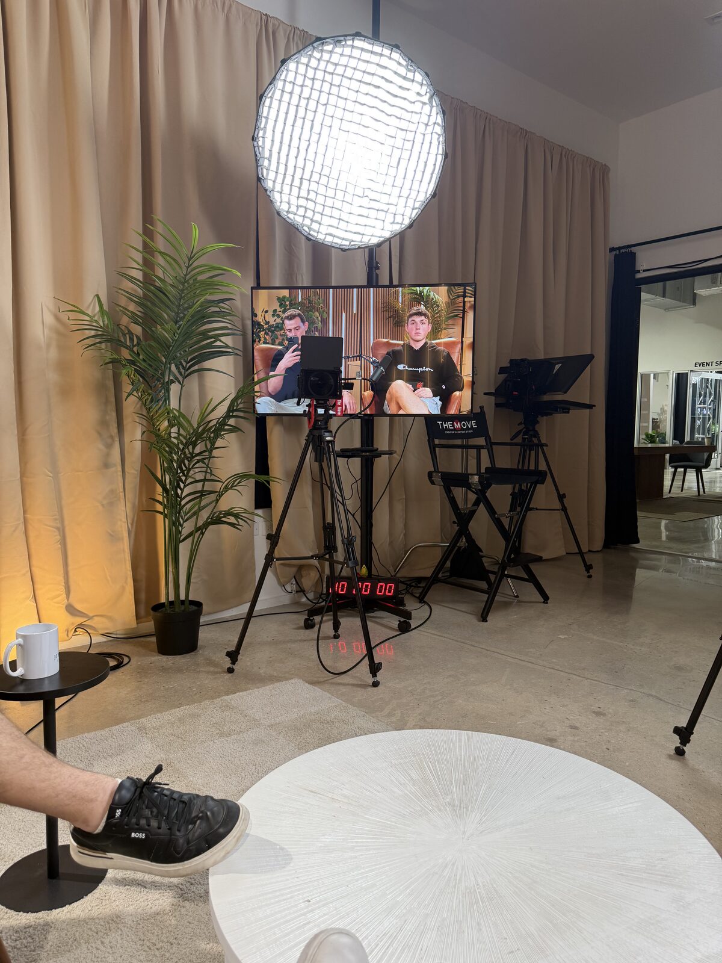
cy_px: 482
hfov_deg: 56.8
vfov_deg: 71.6
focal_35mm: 24
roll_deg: -0.4
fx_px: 667
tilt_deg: -4.9
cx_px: 361
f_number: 1.78
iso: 125
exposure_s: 1/118
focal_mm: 6.76
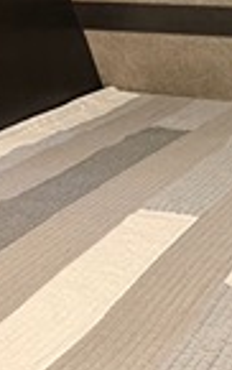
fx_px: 706
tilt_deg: -11.8
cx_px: 288
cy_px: 48
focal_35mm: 70
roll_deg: +1.5
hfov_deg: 17.7
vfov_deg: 28.4
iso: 640
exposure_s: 1/46
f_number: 1.78
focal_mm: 6.76
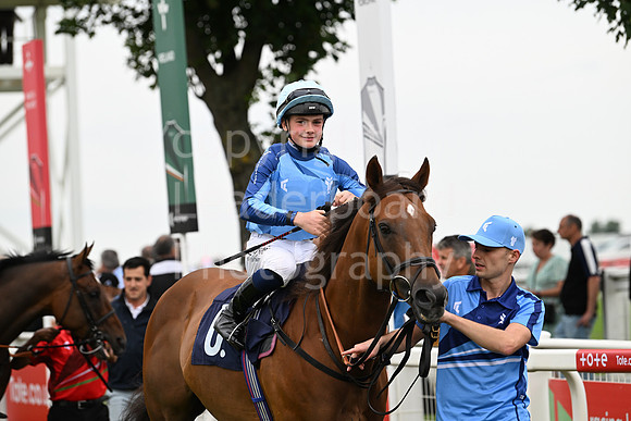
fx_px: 3068
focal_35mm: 175
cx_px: 316
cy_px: 210
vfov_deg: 7.9
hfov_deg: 11.7
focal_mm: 175
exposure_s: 1/640
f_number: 4.5
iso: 800
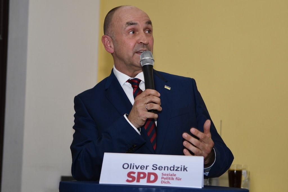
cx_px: 144
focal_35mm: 68
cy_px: 96
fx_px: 540
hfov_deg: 29.9
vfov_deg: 20.2
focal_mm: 45
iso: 250
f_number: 2.8
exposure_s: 1/100
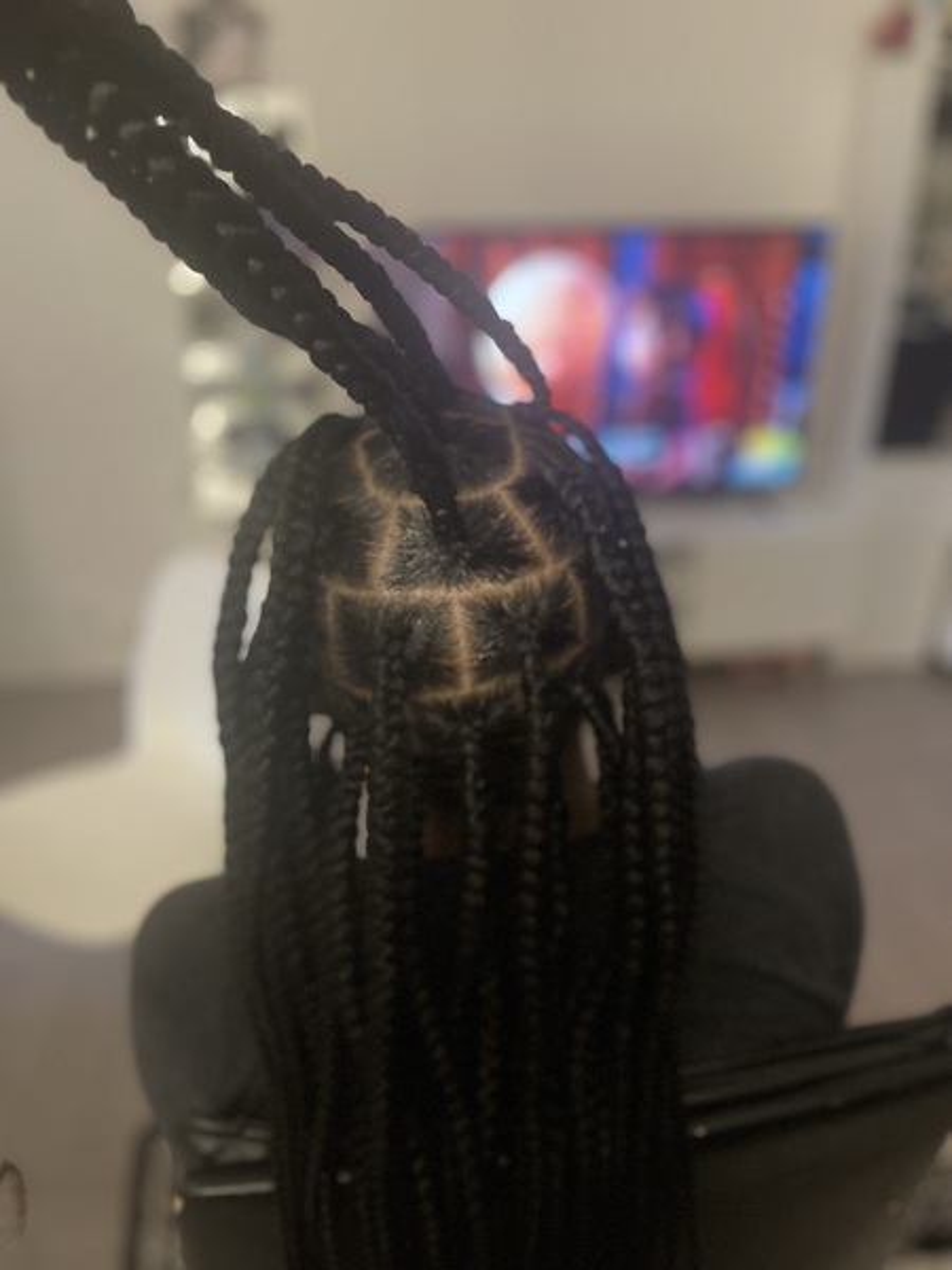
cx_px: 476
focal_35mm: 26
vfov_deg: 67.3
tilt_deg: -24.9
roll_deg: -0.5
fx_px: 953
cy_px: 635
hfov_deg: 53.1
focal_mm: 5.1
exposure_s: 1/30
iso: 500
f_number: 1.6
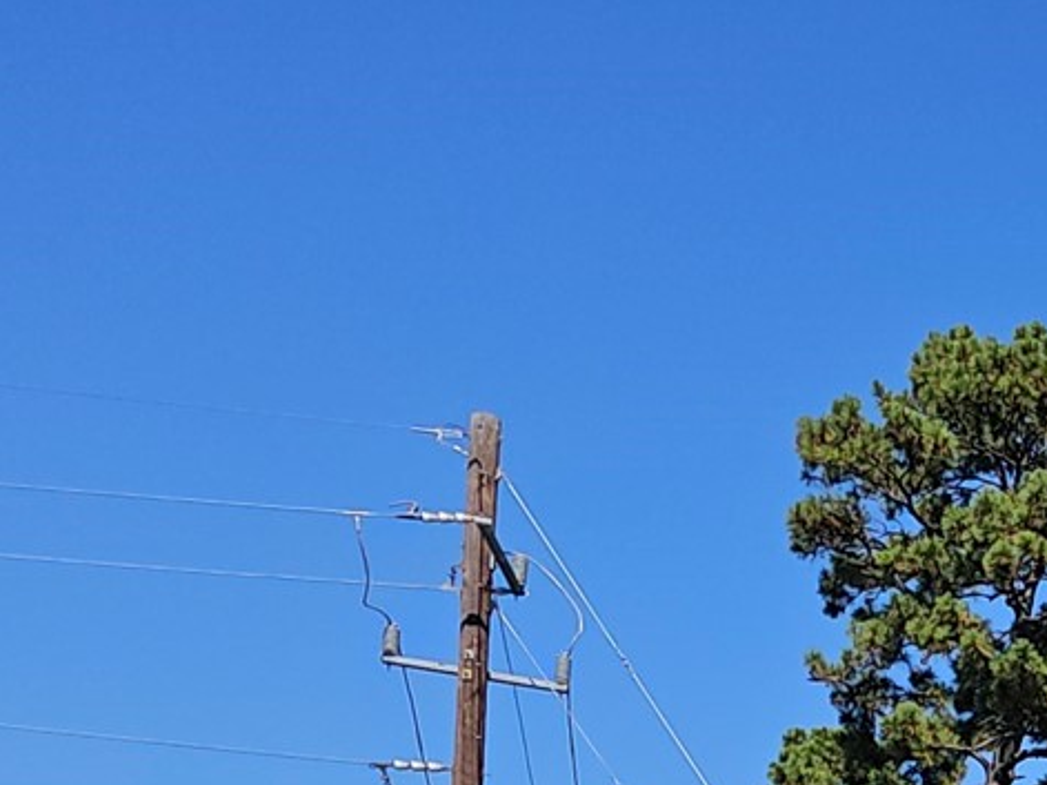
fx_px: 3024
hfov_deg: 16.4
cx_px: 1901
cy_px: 1663
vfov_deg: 12.6
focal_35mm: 100
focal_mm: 6.3
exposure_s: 1/1269
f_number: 1.7
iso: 10
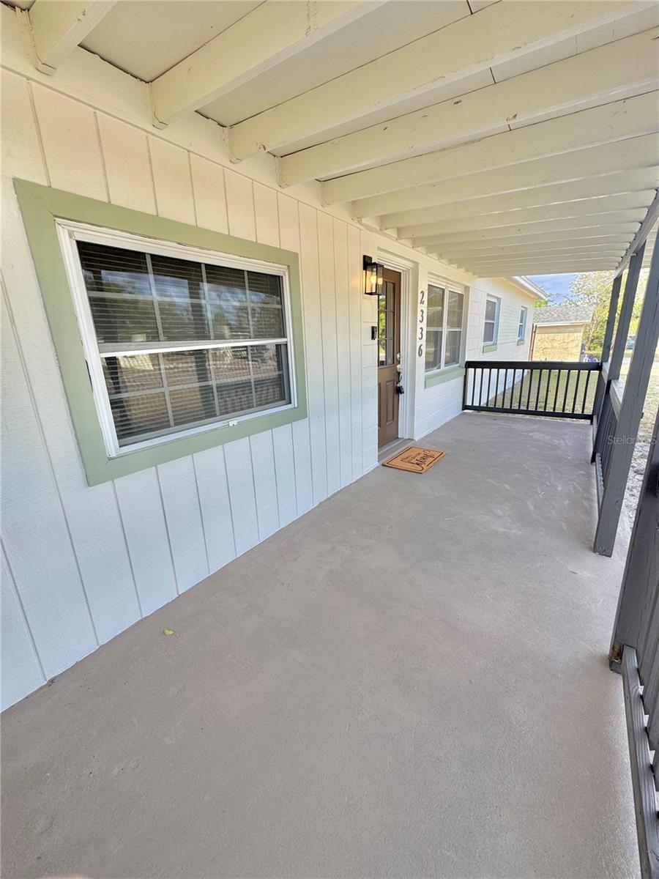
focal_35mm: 14
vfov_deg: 102.1
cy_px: 440
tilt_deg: -16.1
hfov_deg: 85.7
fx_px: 355
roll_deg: +2.3
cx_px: 330
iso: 40
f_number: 2.2
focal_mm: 2.22
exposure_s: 1/308
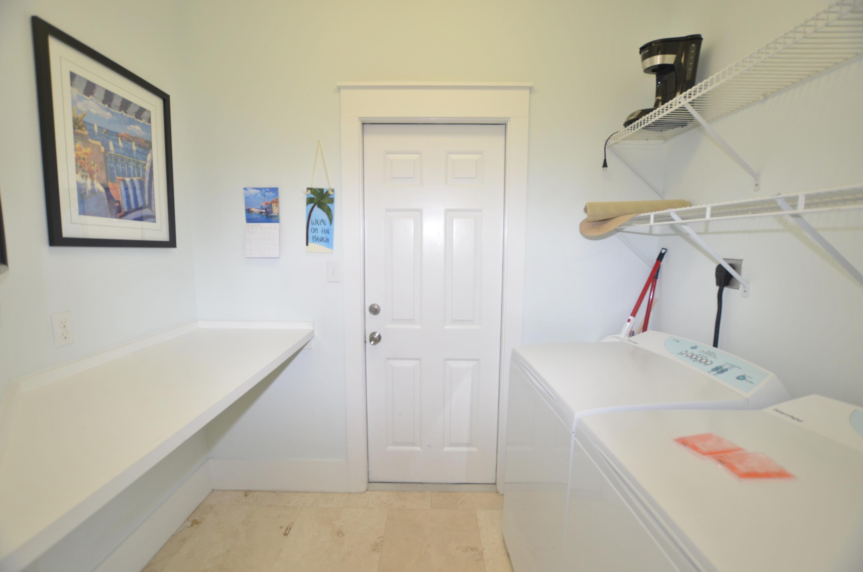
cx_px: 432
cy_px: 286
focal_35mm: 17
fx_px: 413
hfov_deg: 92.6
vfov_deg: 69.4
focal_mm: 11.5
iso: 360
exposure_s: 1/60
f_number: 4
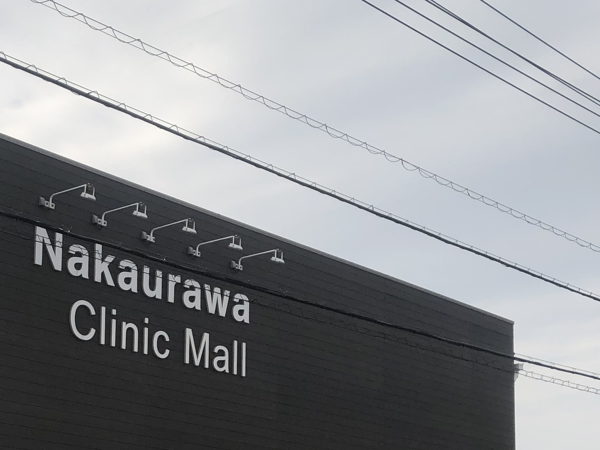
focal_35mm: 67
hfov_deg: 27.8
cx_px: 50
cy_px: 472
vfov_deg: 21.0
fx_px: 1161
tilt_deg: +7.5
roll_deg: -1.6
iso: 20
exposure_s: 1/2525
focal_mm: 4
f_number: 1.8
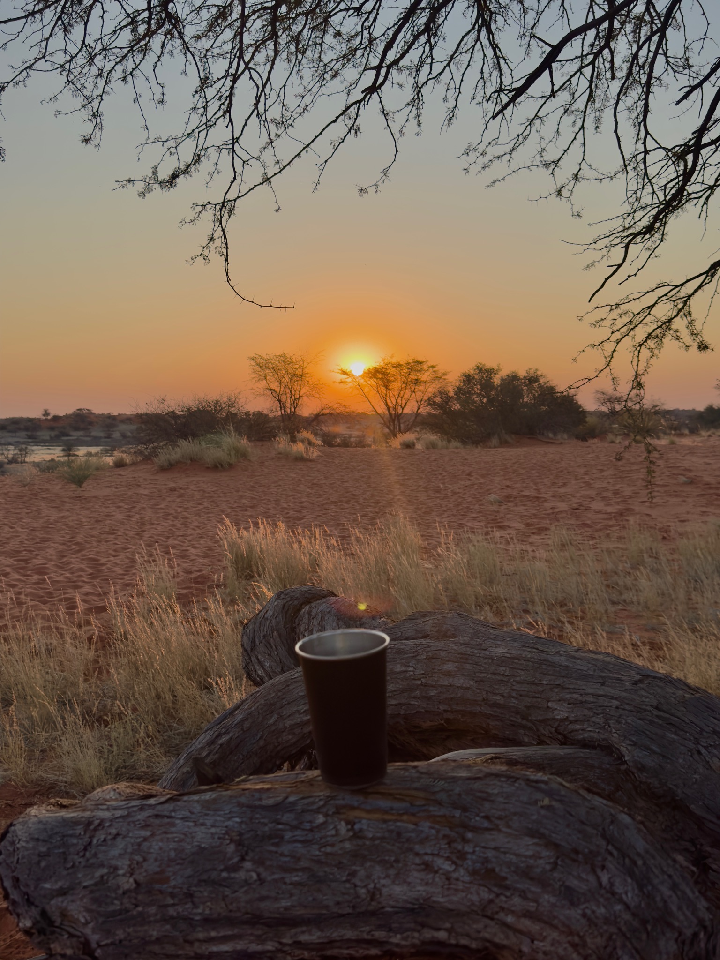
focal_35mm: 35
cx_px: 360
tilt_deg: -4.8
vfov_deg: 52.6
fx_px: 971
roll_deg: +0.1
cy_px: 480
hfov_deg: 40.7
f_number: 1.78
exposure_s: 1/2451
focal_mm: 6.76
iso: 100
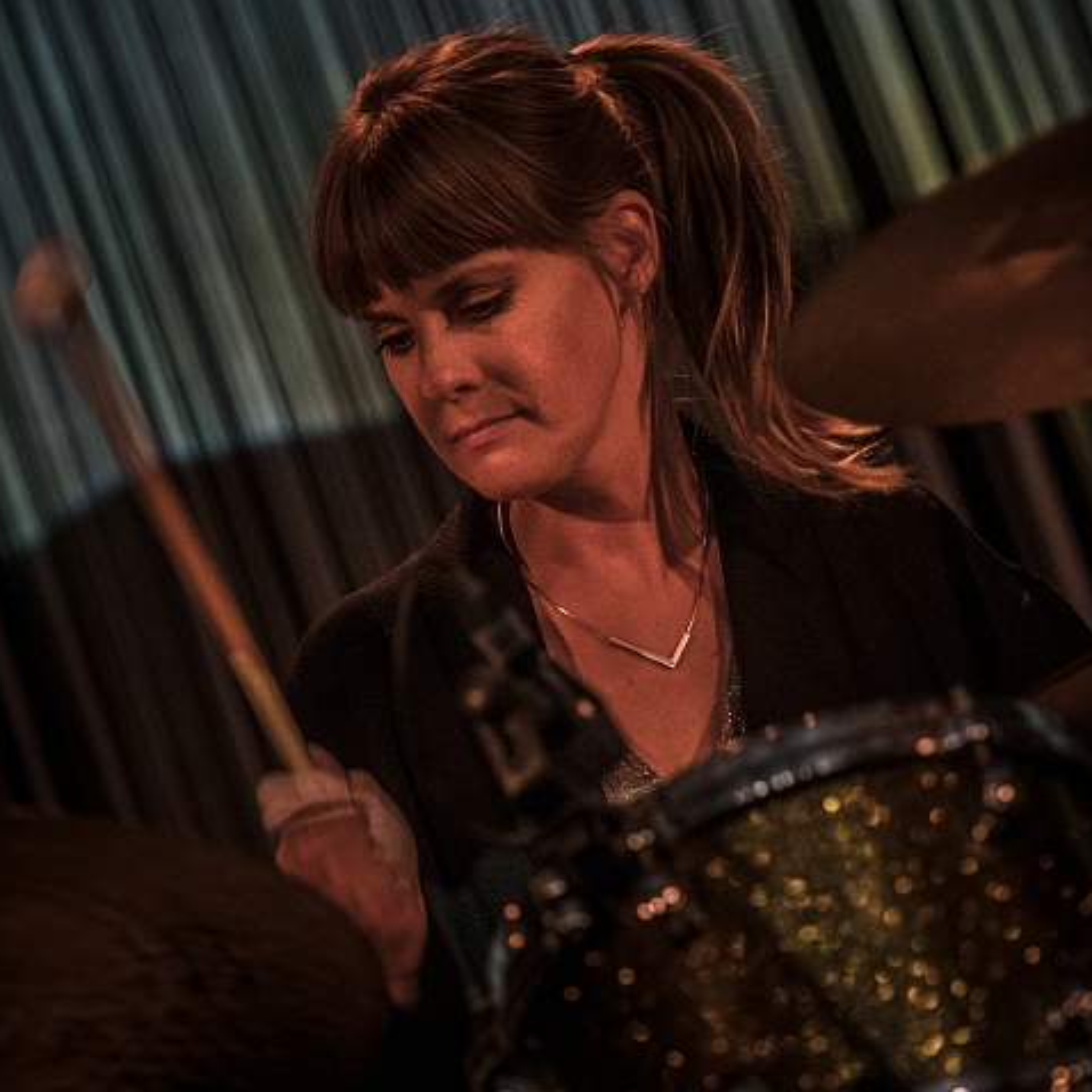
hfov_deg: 6.5
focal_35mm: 269
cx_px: 619
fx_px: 9601
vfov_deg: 6.5
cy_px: 546
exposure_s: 1/80
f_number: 2.8
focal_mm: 140
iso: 2500
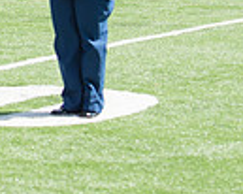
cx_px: -113
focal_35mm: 295
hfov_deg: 6.5
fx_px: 2120
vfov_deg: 5.2
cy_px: -126
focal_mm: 70
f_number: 4.5
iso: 200
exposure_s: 1/1000
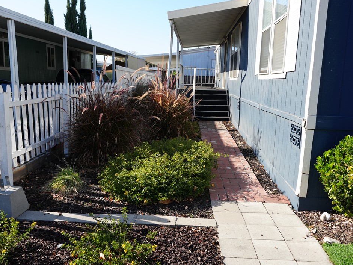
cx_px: 177
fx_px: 312
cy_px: 132
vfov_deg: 46.0
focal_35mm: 31
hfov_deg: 59.1
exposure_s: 1/125
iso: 100
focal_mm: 27.5
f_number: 8
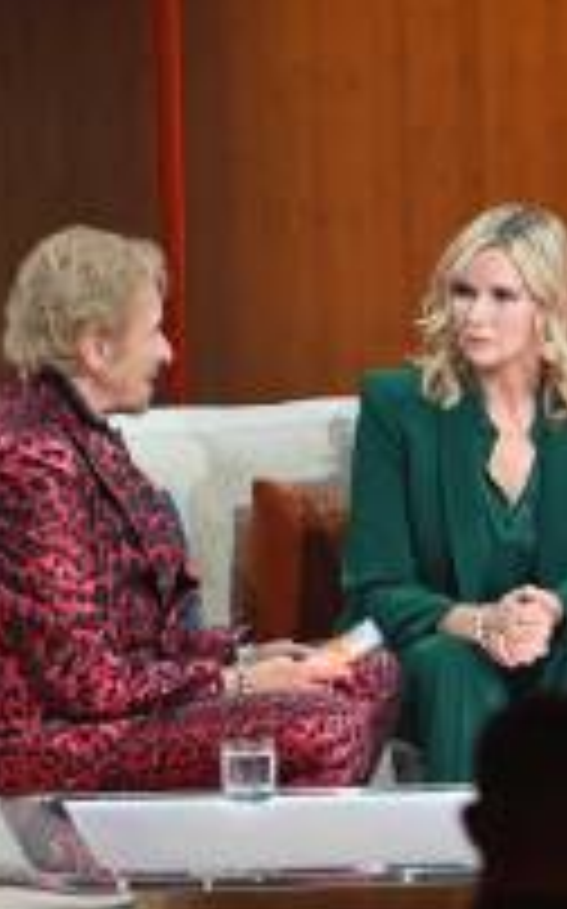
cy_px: 441
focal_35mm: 910
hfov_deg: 1.4
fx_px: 22531
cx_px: 911
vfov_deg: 2.3
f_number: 4
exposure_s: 1/160
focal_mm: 400
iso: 3200
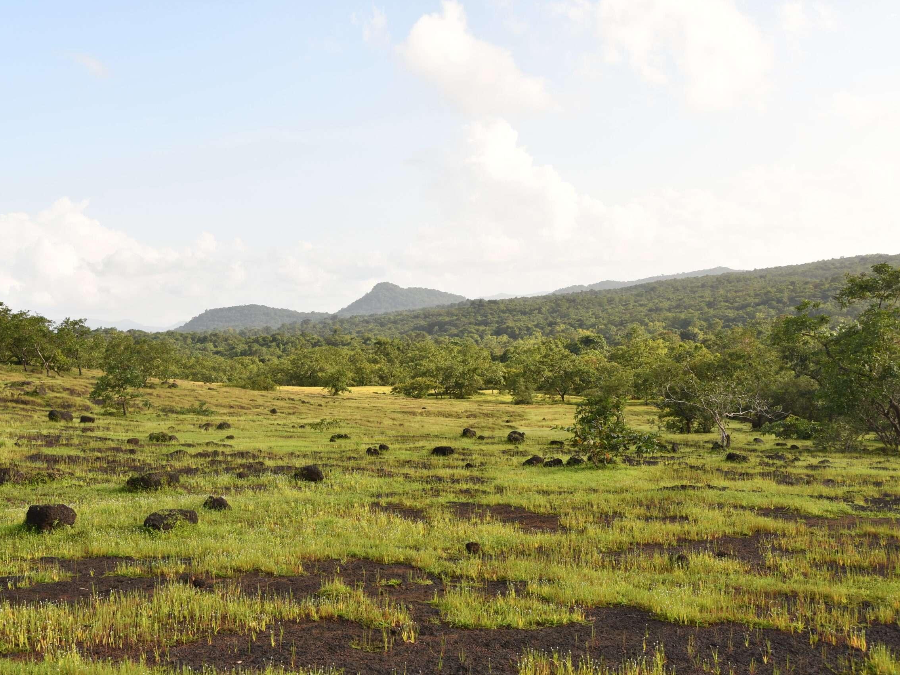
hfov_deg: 47.8
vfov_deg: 36.8
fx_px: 1014
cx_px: 400
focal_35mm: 39
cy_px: 337
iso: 200
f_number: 8
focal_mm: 24
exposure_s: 1/250
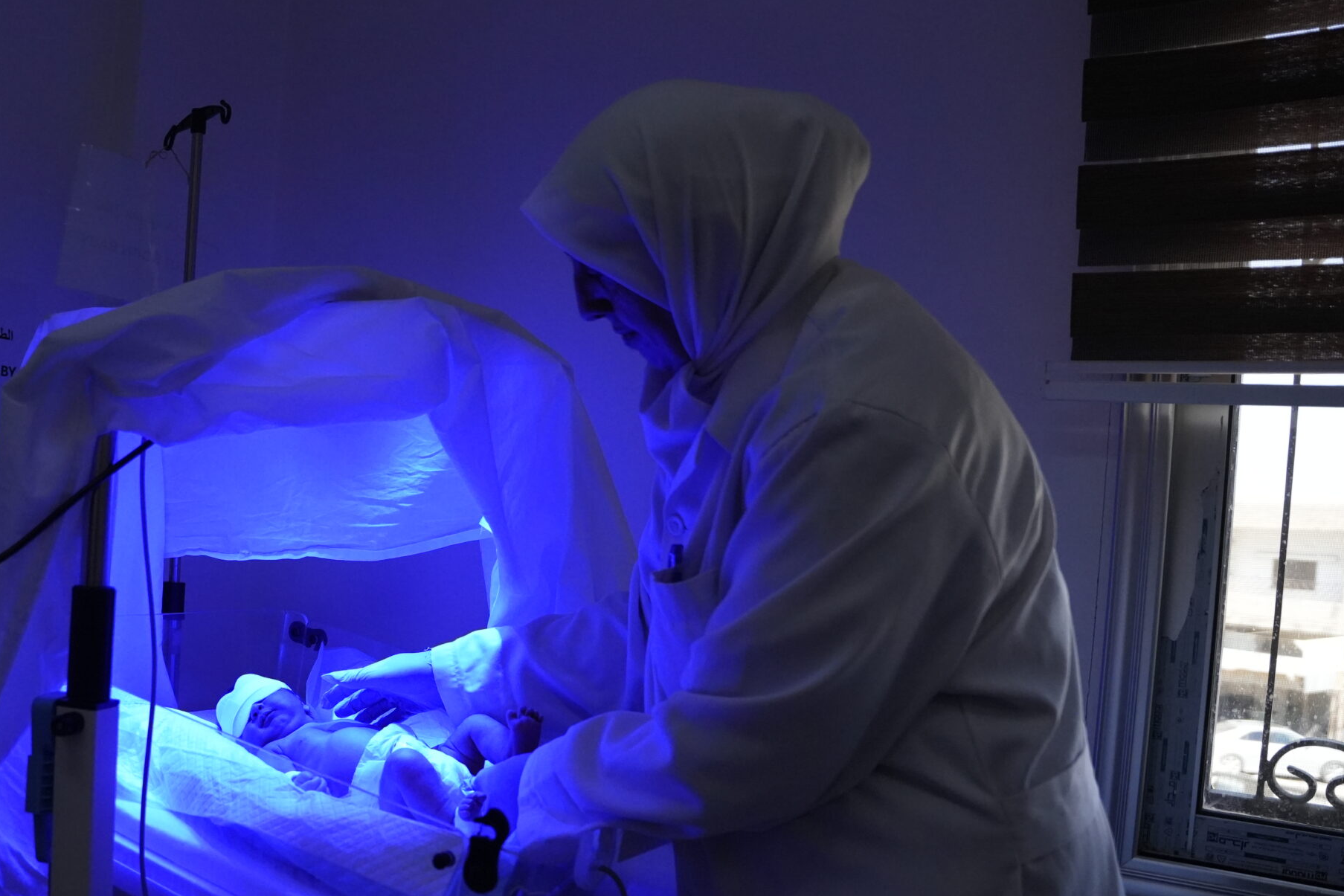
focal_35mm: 34
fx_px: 1269
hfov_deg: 55.0
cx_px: 484
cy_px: 562
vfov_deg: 38.6
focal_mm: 24
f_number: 2.8
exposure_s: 1/8000
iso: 4000
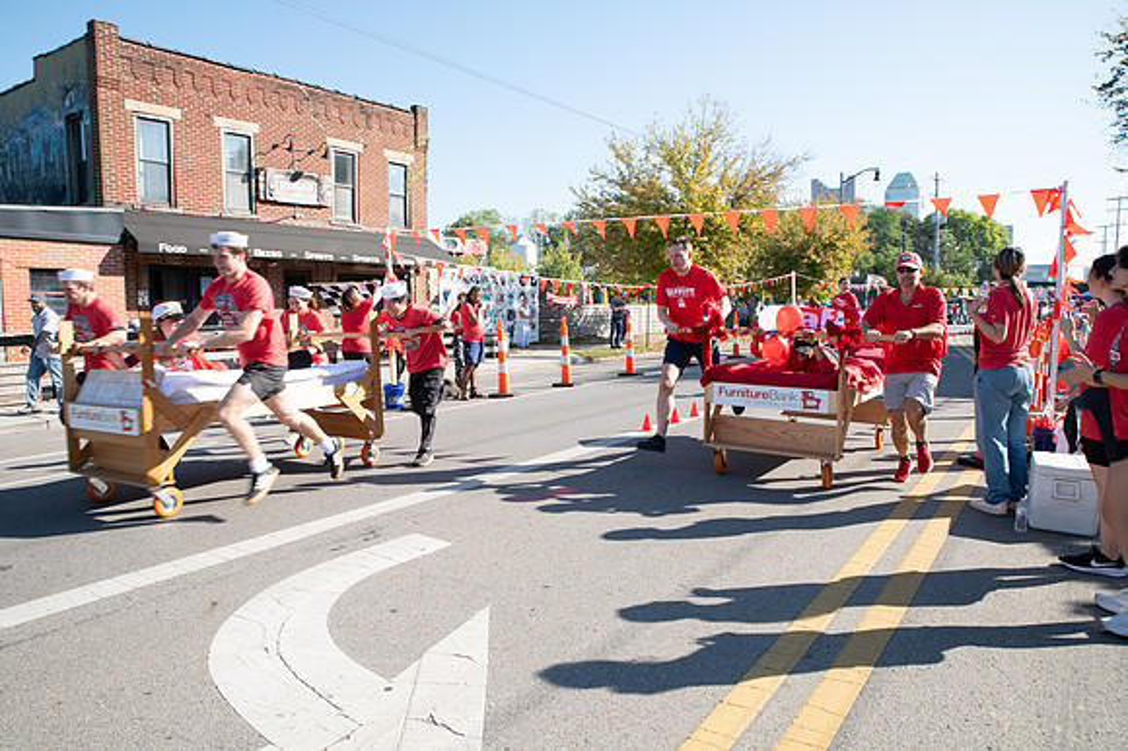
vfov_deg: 53.1
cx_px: 564
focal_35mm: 24
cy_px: 376
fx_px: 752
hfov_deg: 73.8
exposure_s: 1/200
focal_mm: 24
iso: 200
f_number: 8
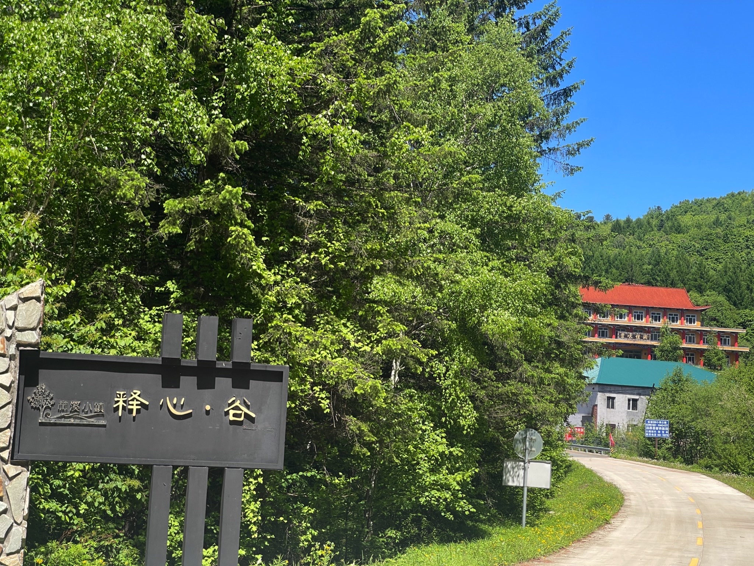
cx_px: 377
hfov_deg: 30.3
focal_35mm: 64
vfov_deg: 22.9
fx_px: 1394
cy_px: 283
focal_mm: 7.5
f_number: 2.2
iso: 20
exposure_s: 1/558
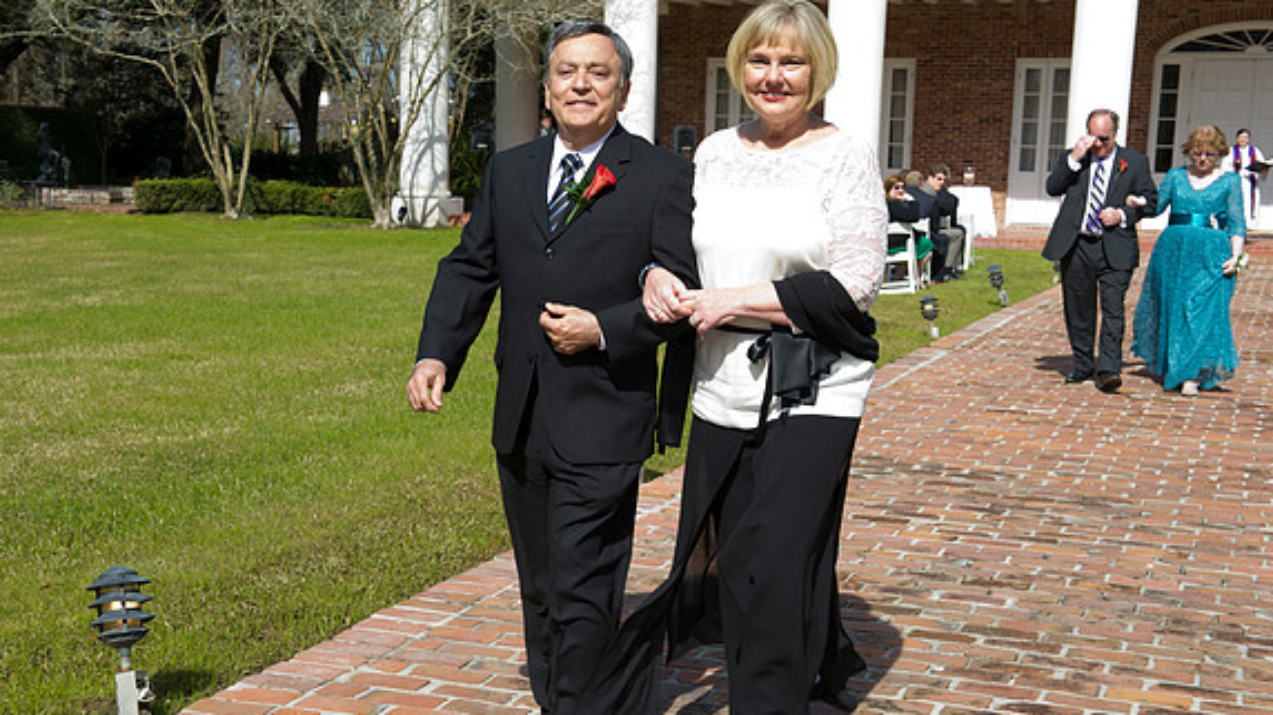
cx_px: 634
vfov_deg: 23.4
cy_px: 390
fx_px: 1721
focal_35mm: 51
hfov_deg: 40.6
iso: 100
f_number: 10
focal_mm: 48
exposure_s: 1/125
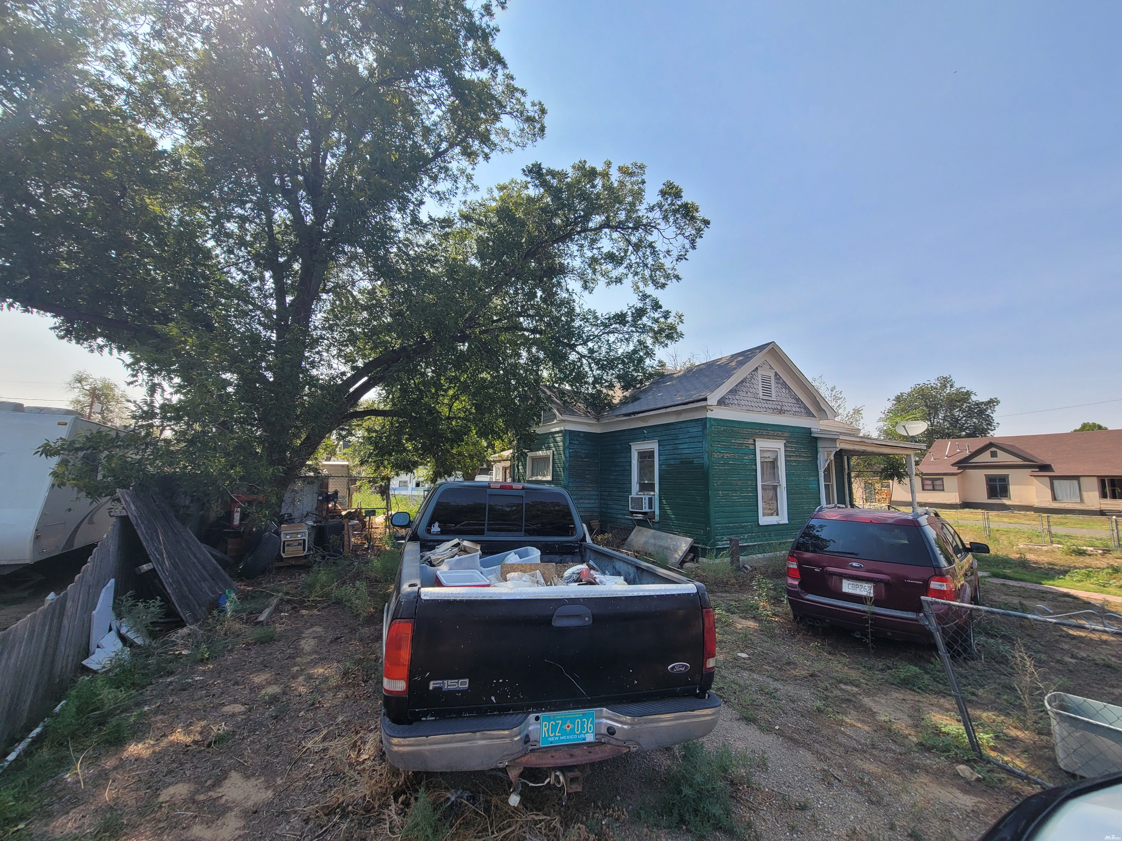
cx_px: 561
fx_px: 421
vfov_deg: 89.9
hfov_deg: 106.2
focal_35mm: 13
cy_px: 420
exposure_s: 1/1228
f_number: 2.2
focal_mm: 2.2
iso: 64
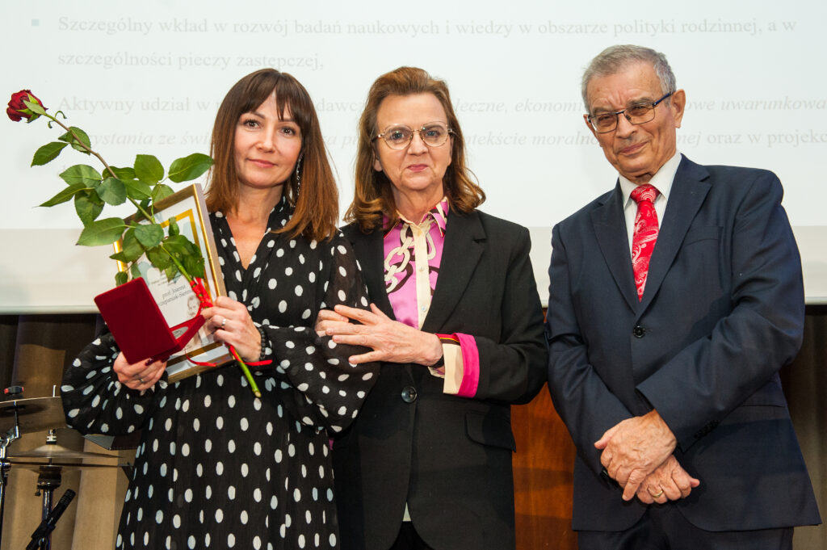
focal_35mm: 45
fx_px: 1033
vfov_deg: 29.8
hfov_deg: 43.6
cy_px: 275
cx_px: 414
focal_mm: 45
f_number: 5.6
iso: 1250
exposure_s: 1/80
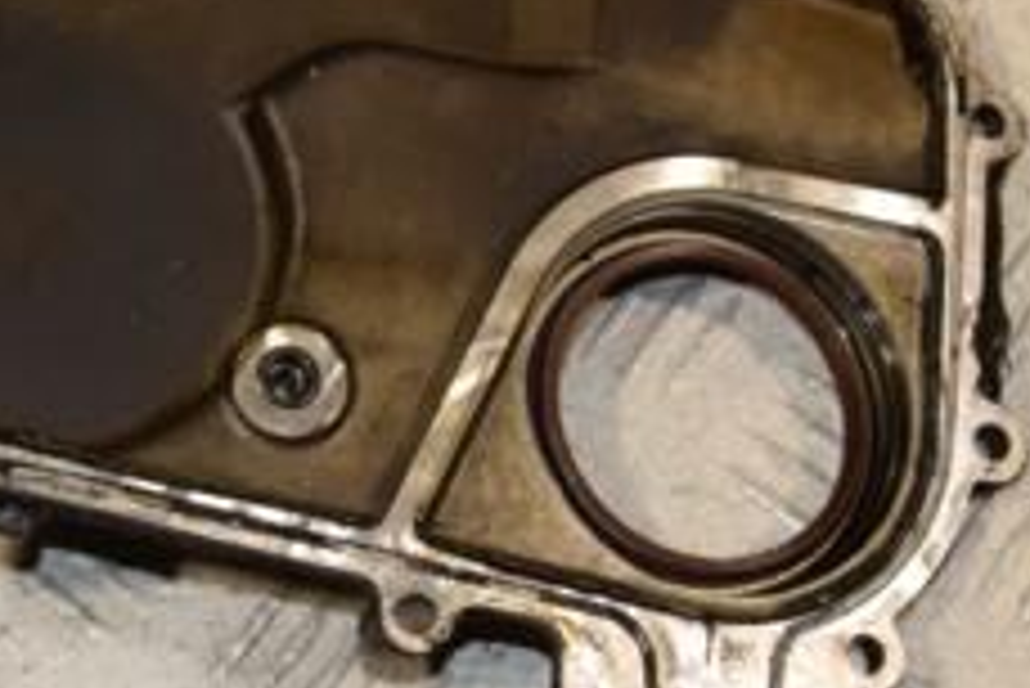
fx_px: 2920
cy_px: 369
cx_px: 328
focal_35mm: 102
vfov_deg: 13.4
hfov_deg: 19.9
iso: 800
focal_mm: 26
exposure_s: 1/200
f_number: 10
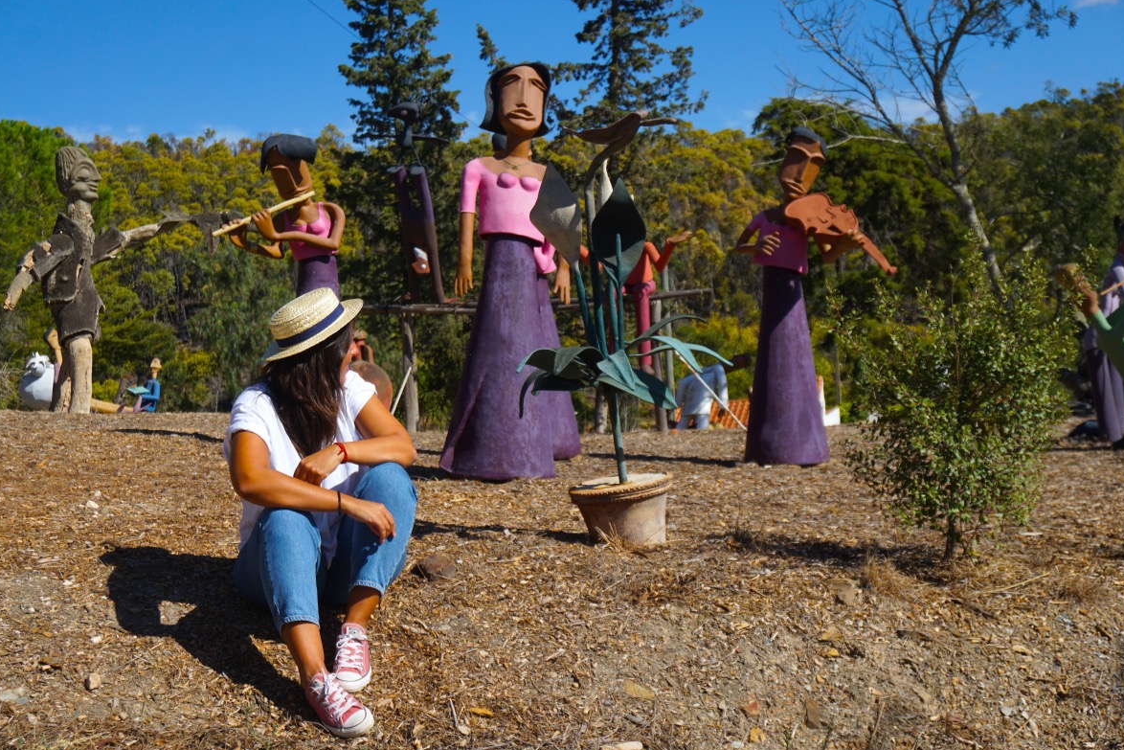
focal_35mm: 48
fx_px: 1483
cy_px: 380
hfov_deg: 41.5
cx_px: 554
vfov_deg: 28.4
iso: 160
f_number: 6.3
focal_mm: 31
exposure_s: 1/1250
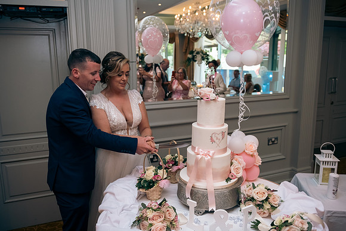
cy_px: 116
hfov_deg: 60.3
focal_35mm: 31
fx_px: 298
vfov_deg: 42.3
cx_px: 173
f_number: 3.5
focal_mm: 31
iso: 800
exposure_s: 1/160
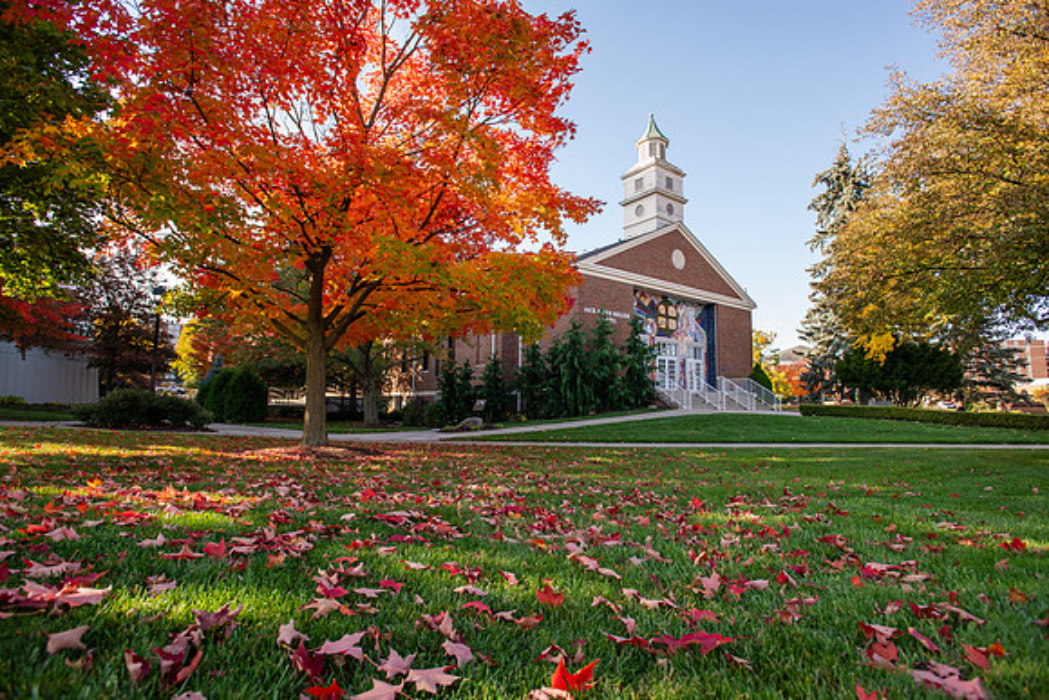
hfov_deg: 93.3
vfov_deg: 70.5
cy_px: 350
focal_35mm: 17
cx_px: 524
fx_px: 495
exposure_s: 1/250
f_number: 5.6
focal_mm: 17
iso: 320
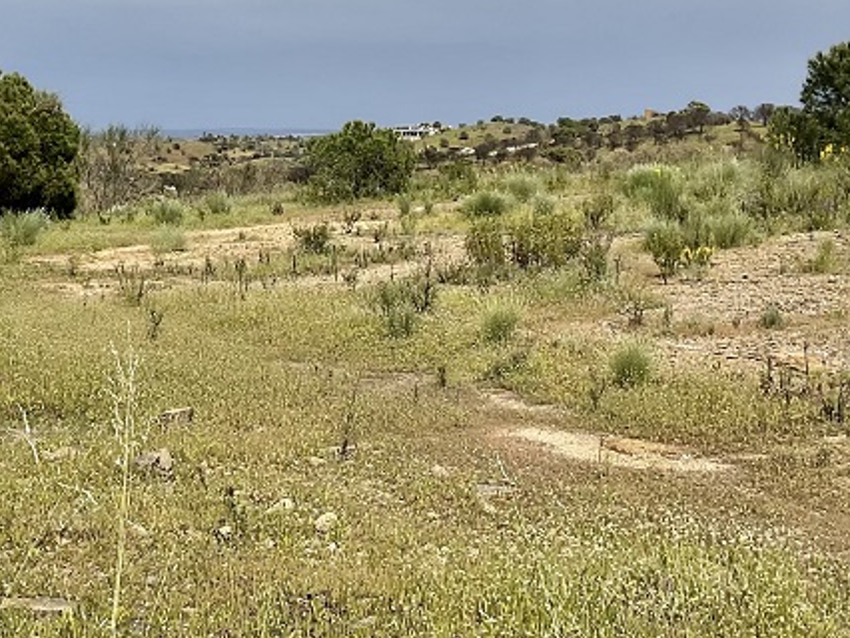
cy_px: 229
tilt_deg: -1.6
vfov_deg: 21.6
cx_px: 285
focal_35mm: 68
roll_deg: -0.7
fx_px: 1671
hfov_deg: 28.4
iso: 20
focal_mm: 3
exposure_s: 1/3788
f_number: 1.8
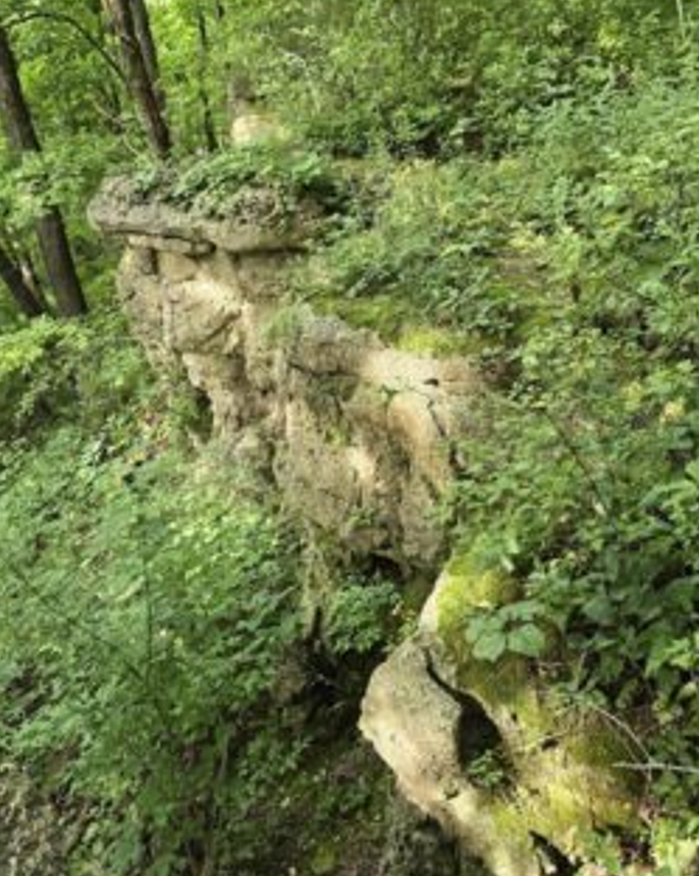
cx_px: 335
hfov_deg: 41.1
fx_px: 932
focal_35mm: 36
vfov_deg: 50.0
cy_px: 354
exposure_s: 1/180
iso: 200
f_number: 1.7
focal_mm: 6.3
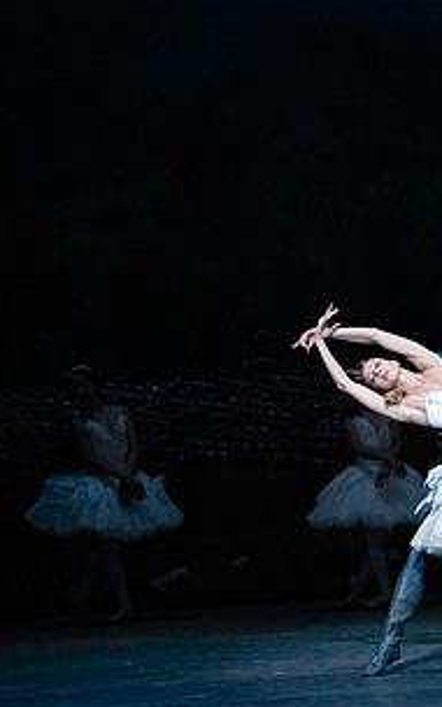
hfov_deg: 4.4
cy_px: 408
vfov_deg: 7.1
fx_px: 5666
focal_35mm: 294
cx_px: 635
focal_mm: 151
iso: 25600
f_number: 5
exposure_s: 1/400
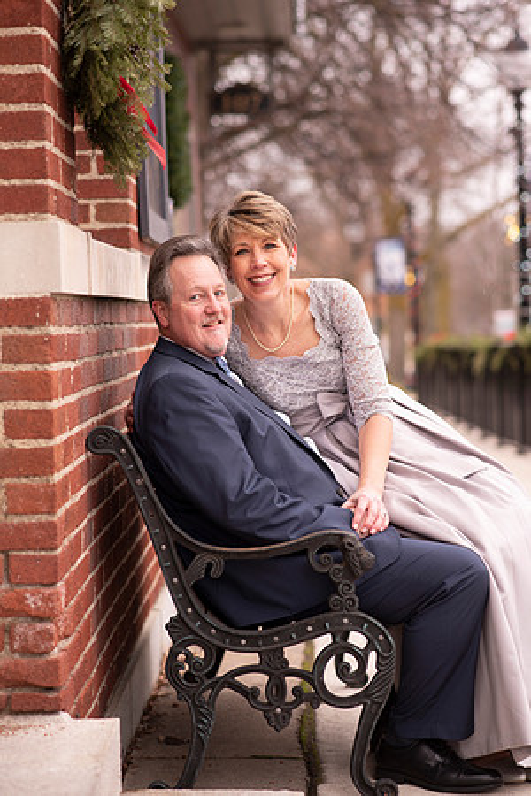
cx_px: 266
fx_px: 1880
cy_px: 398
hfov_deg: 16.1
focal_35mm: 85
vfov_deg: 23.9
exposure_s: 1/125
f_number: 2.5
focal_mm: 85
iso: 100
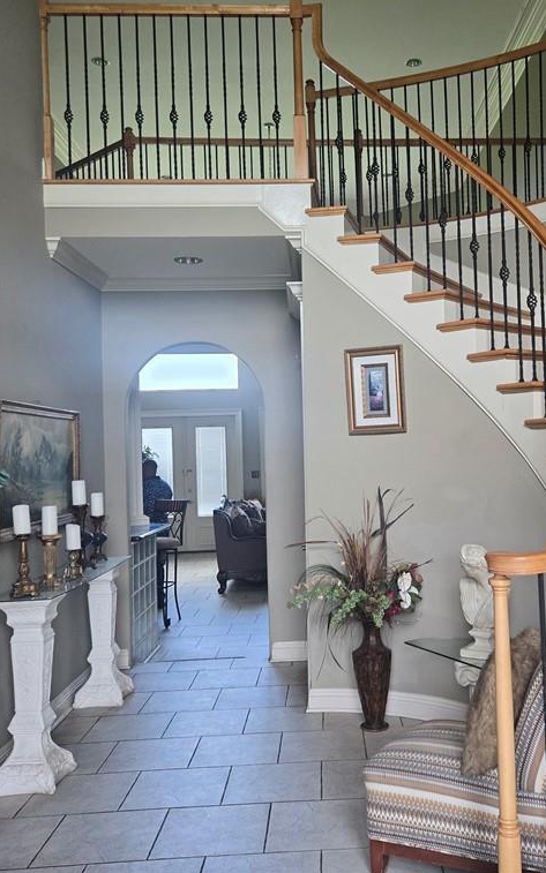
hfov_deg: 38.0
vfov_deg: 58.1
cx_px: 349
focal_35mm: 33
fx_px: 786
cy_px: 434
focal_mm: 5.4
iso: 160
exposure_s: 1/180
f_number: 1.8
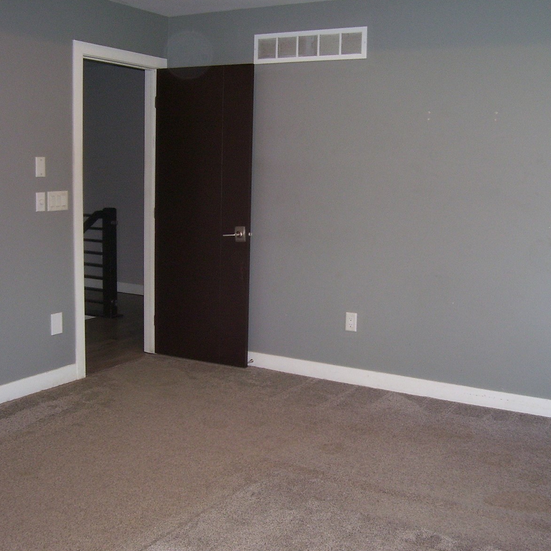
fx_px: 738
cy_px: 276
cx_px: 256
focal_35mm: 41
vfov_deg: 40.9
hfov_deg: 40.9
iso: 125
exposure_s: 1/60
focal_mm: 5.6
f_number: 2.7
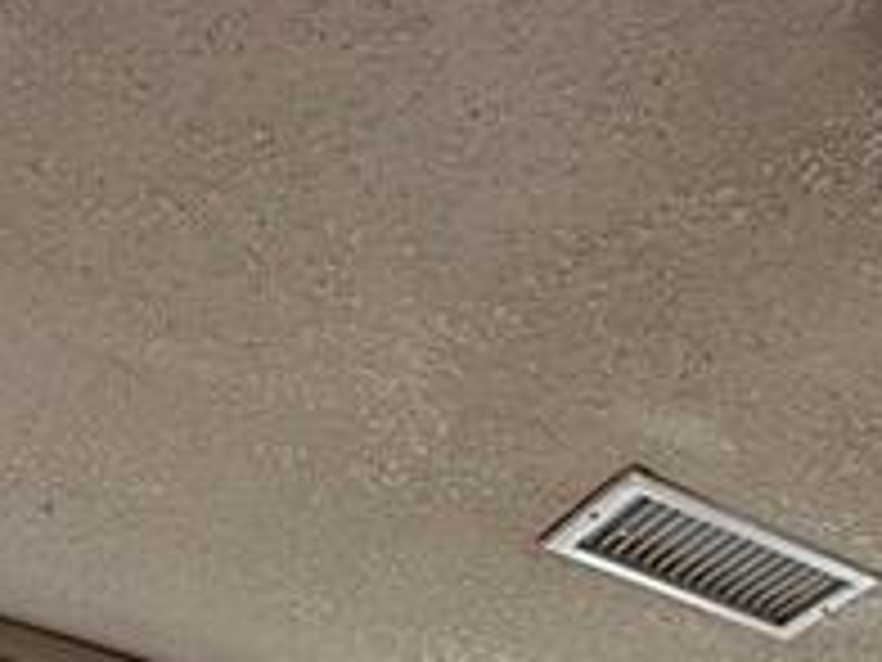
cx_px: 932
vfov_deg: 14.2
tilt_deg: -0.7
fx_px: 1860
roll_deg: +0.4
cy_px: 1563
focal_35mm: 73
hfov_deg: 25.1
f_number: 2.2
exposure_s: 1/120
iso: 160
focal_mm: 2.22
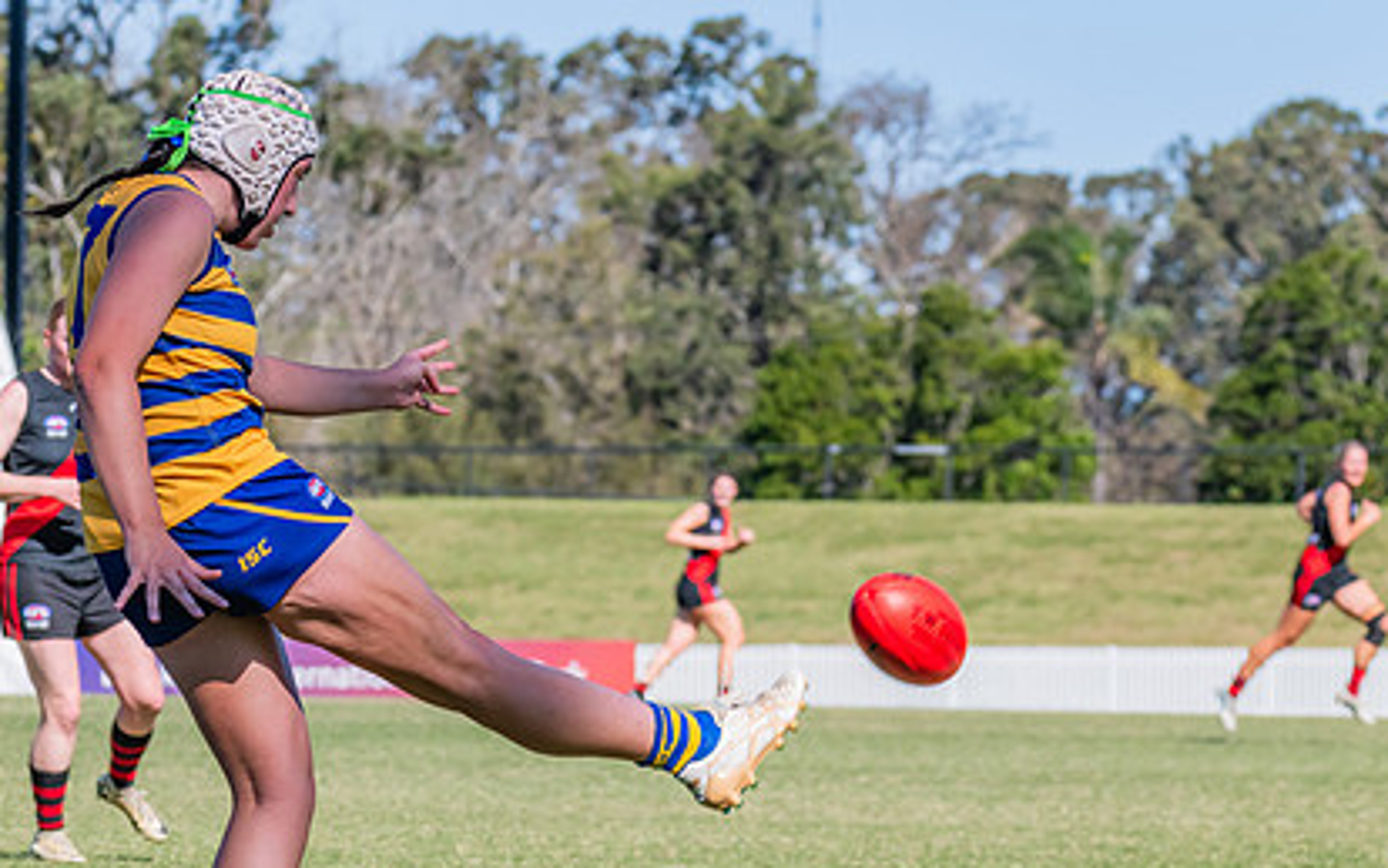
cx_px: 466
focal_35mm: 291
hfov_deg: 7.2
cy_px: 539
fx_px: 11011
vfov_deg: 4.5
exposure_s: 1/1250
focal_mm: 190
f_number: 10
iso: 800
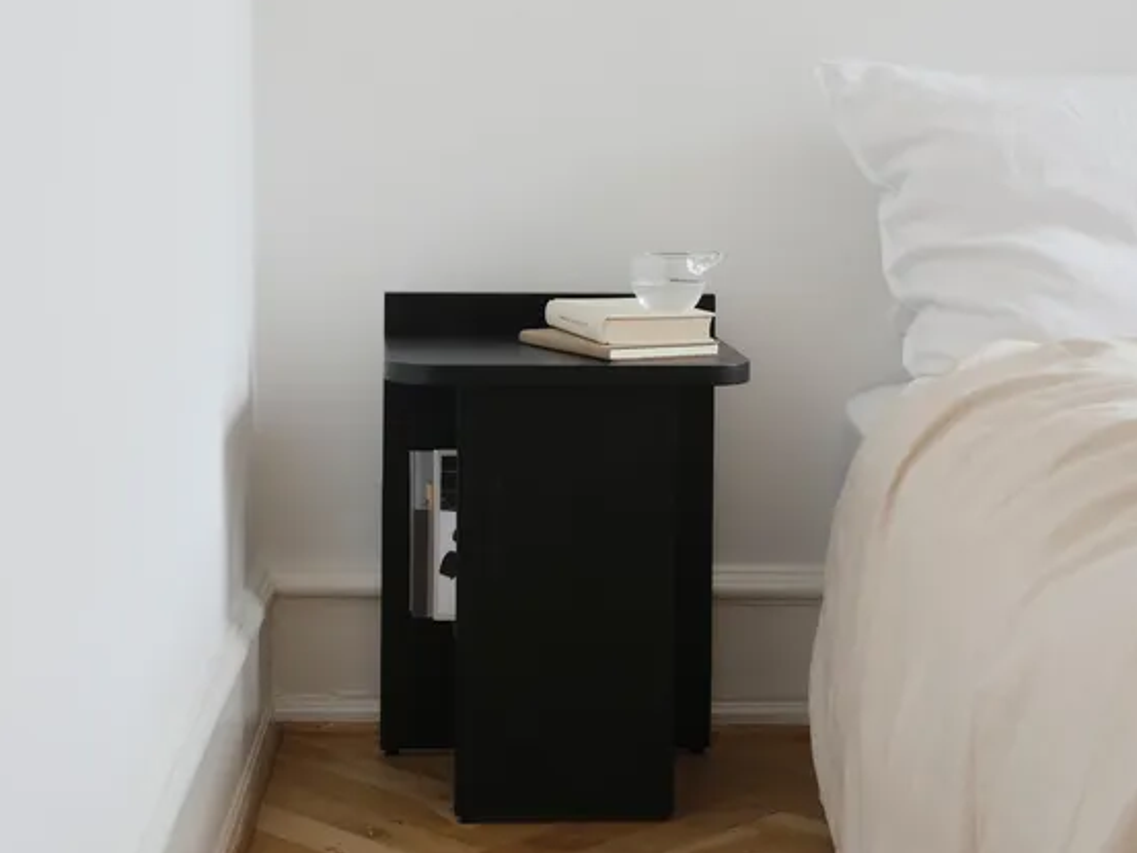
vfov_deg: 21.2
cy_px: 117
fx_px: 2234
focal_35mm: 68
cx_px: 530
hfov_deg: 28.5
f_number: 8
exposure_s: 1/15
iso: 400
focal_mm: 59.6
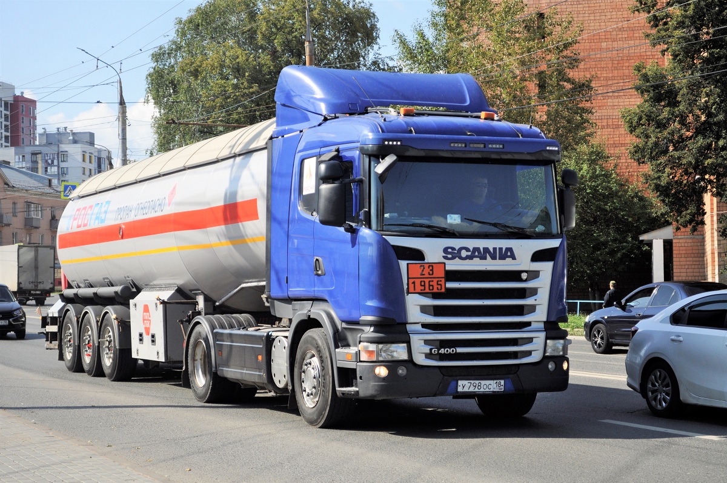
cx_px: 364
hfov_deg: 26.0
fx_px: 1573
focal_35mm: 78
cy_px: 242
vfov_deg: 17.4
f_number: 5.6
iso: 400
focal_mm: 52
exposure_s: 1/1600
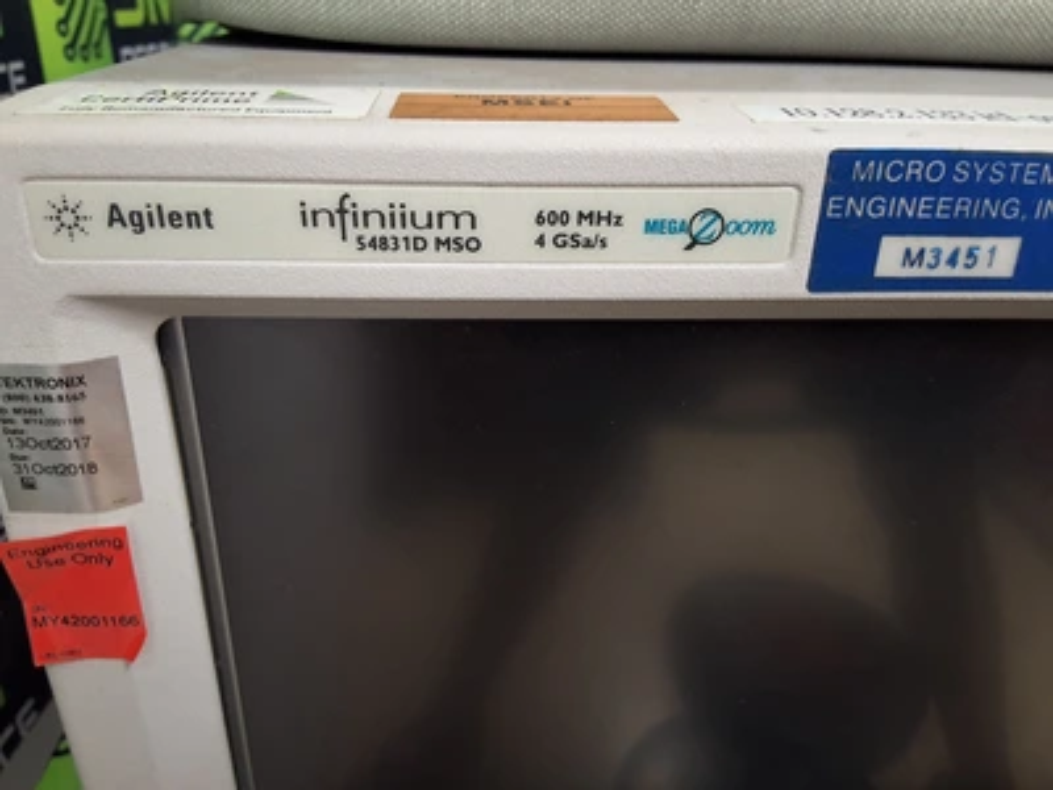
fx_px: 852
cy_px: 395
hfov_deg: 63.4
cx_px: 526
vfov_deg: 49.7
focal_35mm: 28
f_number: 1.9
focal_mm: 2.91
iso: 200
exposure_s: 1/40
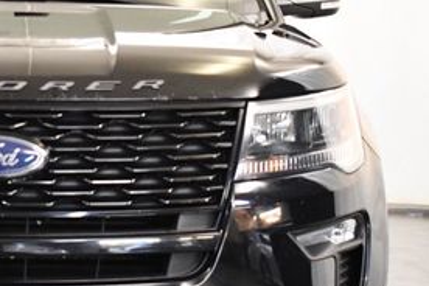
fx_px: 1382
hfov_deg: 17.2
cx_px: -12
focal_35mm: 116
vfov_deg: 11.8
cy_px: 157
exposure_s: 1/125
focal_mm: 25
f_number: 4
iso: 2800
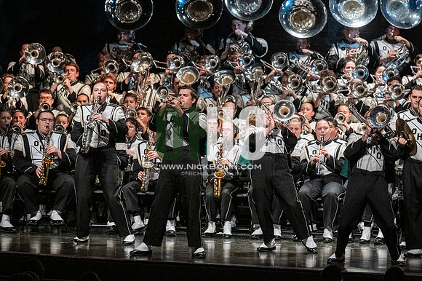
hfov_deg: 9.2
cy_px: 140
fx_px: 2636
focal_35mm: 225
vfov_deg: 6.1
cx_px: 211
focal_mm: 150
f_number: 4
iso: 4000
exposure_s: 1/500
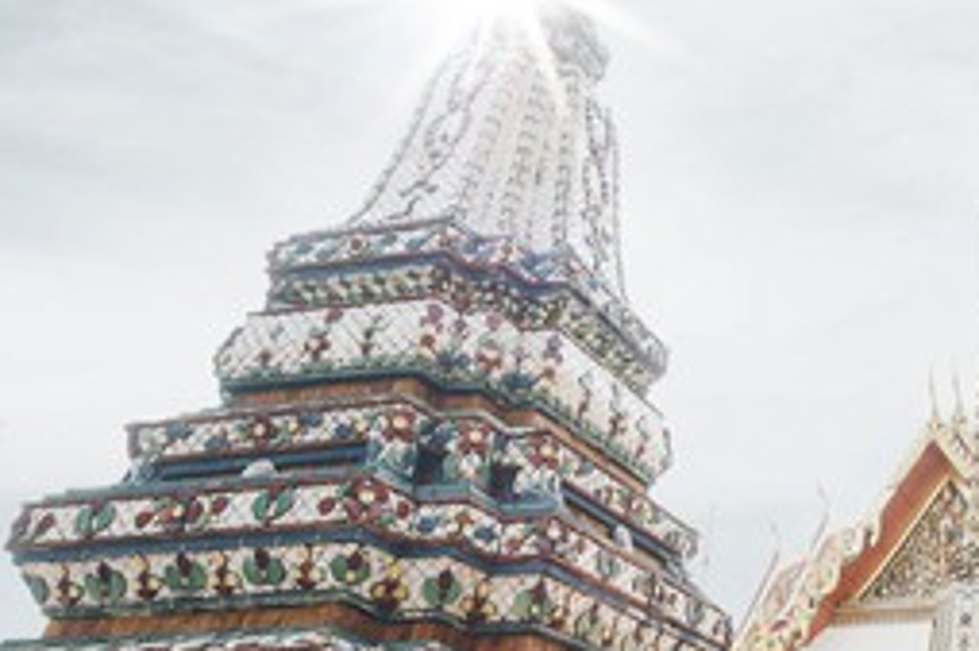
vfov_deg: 33.2
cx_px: 1072
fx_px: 1060
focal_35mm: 39
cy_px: 524
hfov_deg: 40.3
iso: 160
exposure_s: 1/640
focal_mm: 15
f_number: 4
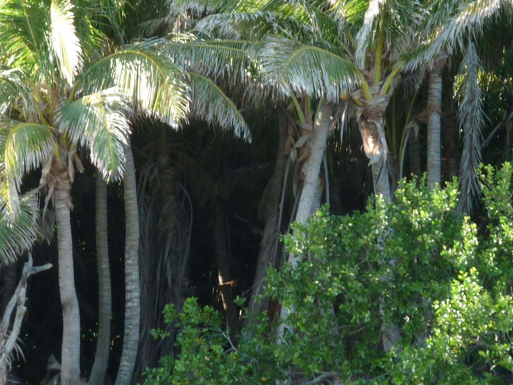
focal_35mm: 199
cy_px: 139
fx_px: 2949
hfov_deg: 9.9
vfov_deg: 7.5
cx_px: 193
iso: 80
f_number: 4.3
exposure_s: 1/60
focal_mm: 14.7
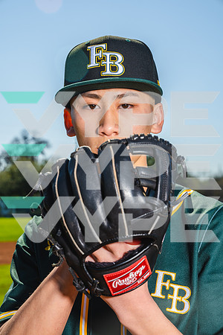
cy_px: 168
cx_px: 112
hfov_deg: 19.5
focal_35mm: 70
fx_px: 650
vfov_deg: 28.8
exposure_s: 1/125
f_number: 9
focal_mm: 70
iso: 100
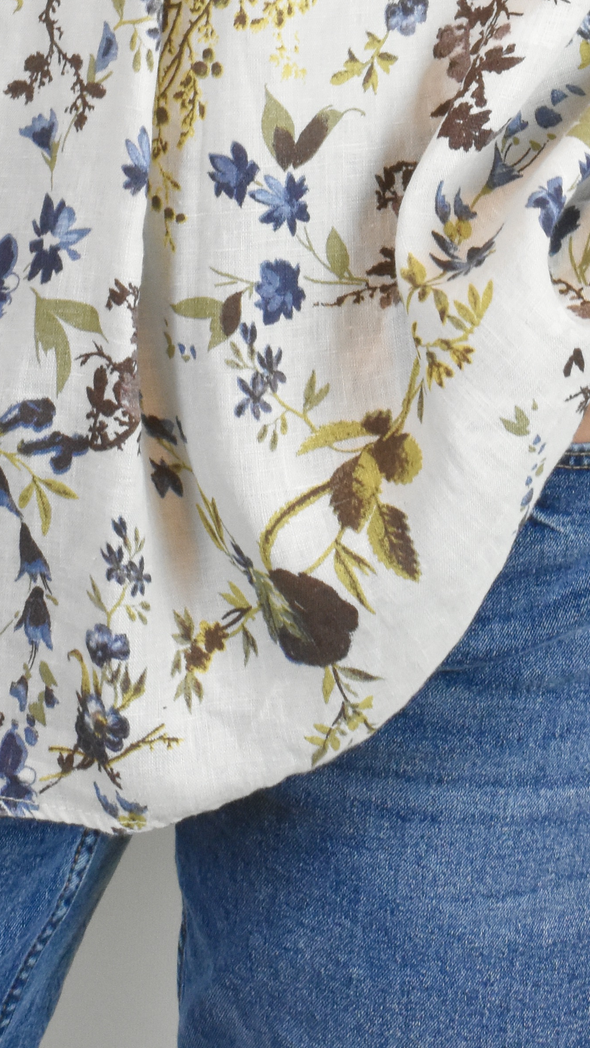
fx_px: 4198
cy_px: -105
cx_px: 209
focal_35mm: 151
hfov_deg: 8.0
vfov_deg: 13.9
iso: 1600
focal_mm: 38
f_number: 18
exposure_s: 1/30
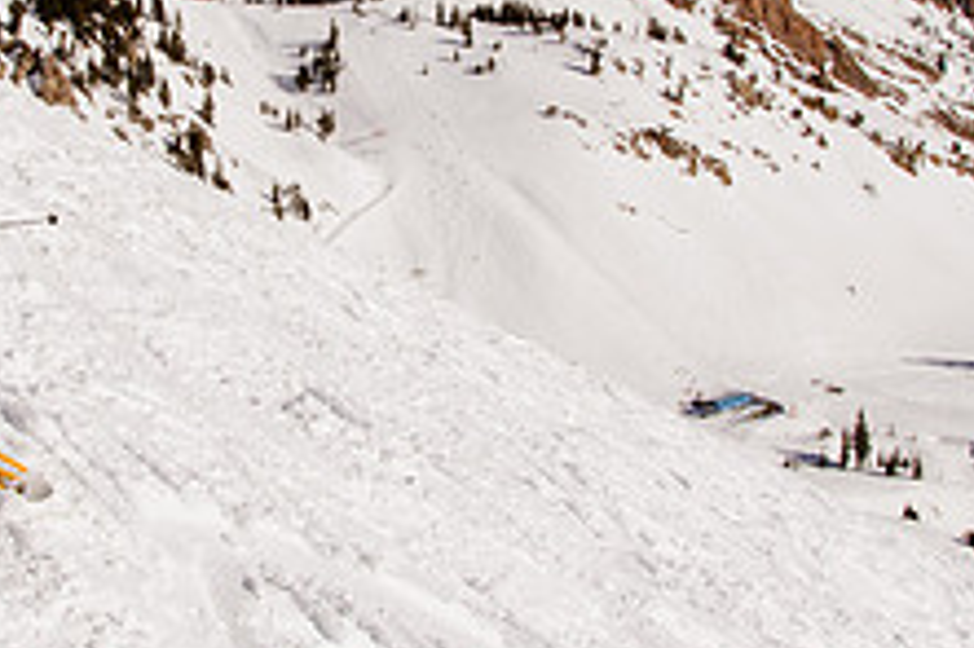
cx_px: 370
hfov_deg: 26.3
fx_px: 2082
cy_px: 121
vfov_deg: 17.5
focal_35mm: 77
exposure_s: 1/800
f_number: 10
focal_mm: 18
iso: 160
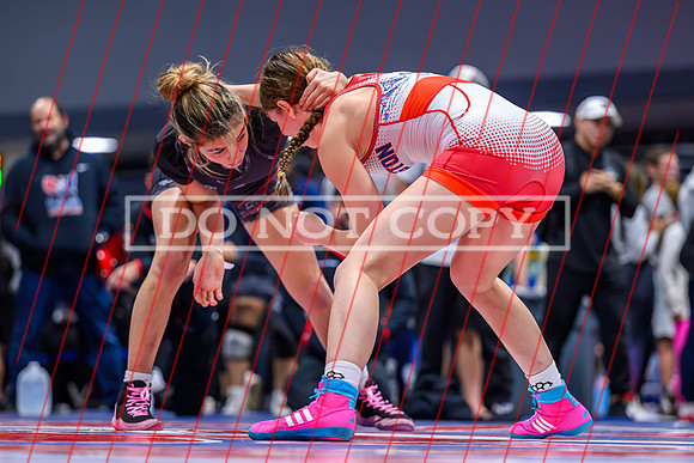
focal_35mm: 149
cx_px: 327
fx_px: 2882
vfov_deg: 9.2
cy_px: 253
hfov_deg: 13.7
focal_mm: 120
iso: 4000
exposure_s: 1/800
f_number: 2.8
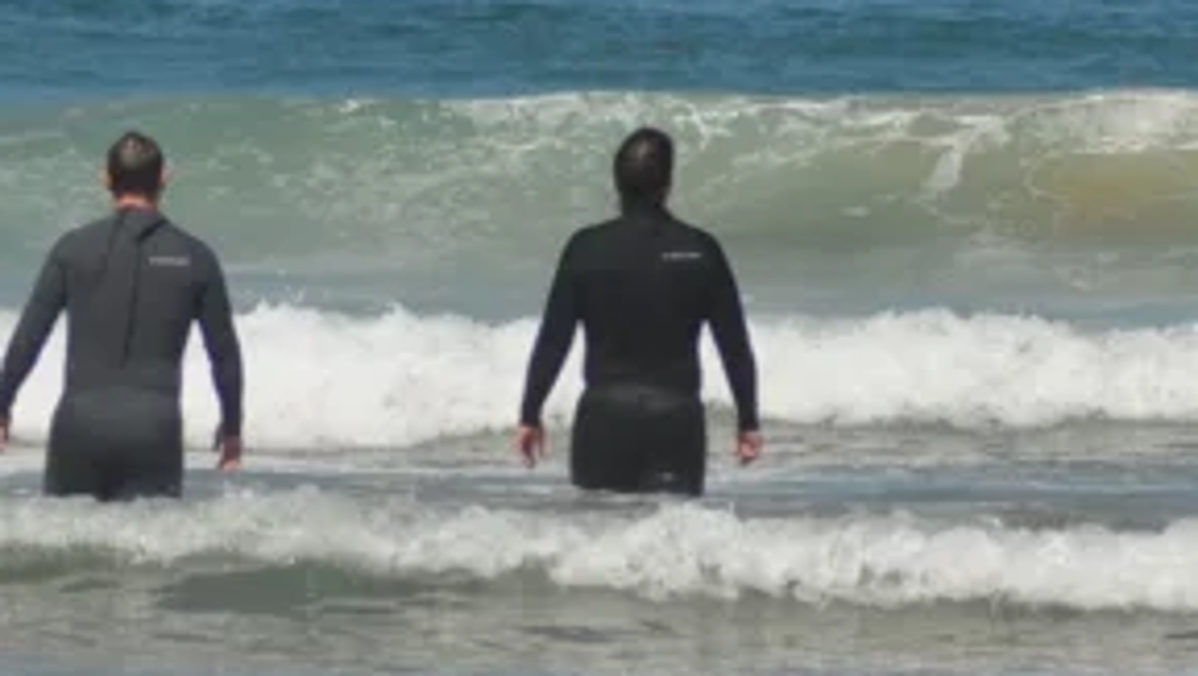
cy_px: 37
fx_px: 23867
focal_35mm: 751
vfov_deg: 1.6
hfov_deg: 2.9
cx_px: 1418
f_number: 5.6
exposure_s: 1/2000
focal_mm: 135
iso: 200
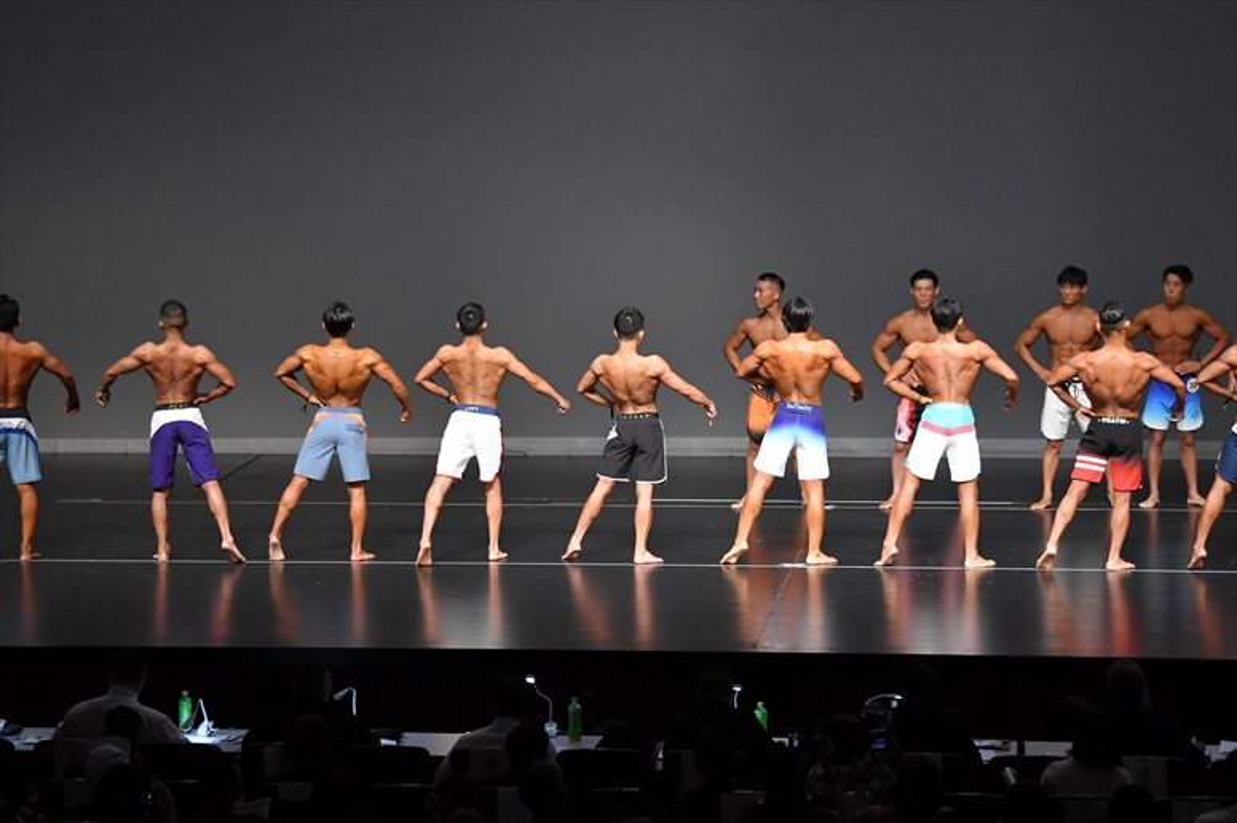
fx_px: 4362
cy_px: 412
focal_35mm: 127
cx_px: 618
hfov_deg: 16.1
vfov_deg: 10.8
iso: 3200
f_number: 5.6
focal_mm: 85
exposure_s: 1/400
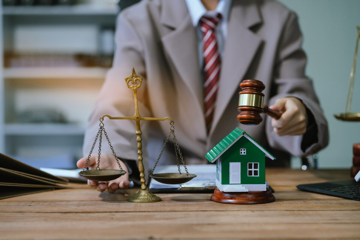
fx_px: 850
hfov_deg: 23.9
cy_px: 120
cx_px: 180
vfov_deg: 16.1
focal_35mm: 85
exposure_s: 1/200
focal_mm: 85
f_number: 3.2
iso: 500
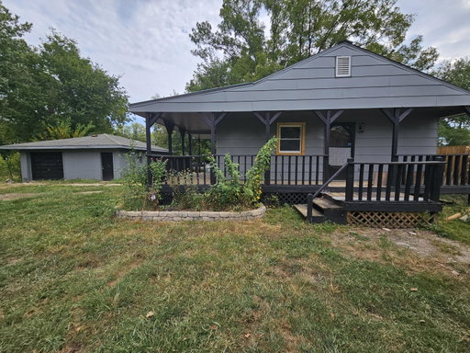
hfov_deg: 106.2
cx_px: 235
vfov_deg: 89.9
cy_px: 176
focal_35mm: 13
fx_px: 177
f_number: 2.2
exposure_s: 1/1019
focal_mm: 2.2
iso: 50
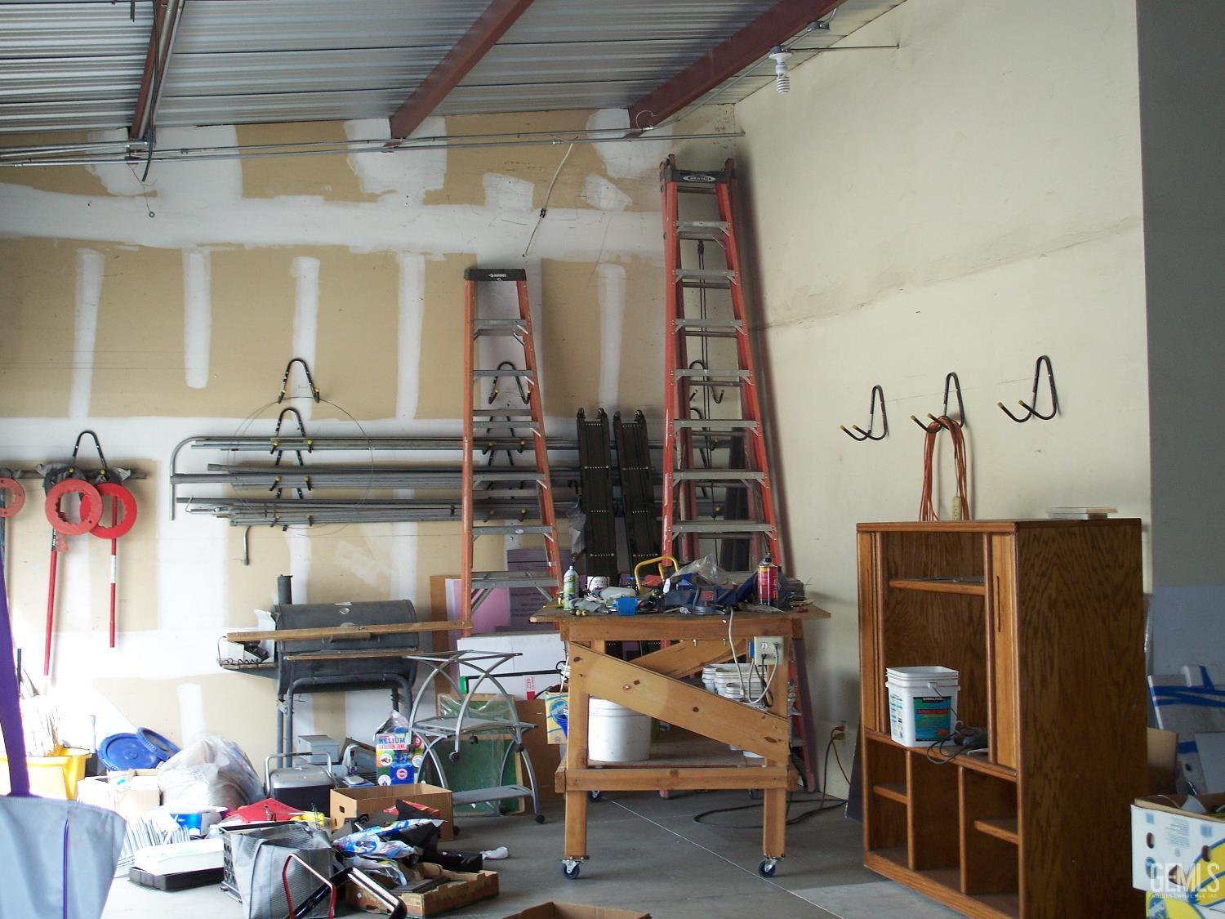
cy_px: 460
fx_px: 1805
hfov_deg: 37.5
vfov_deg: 28.6
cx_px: 612
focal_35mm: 51
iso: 125
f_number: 3.2
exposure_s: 1/80
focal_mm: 10.7
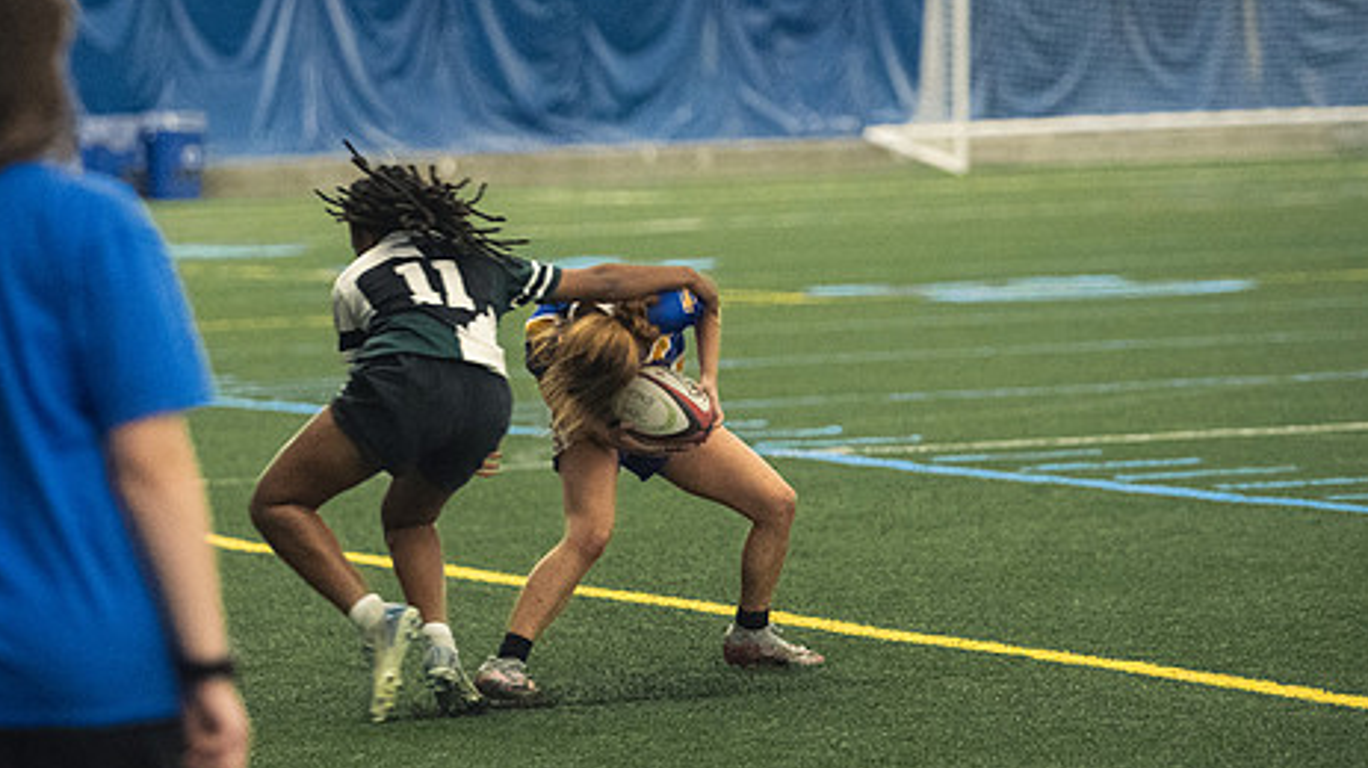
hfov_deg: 8.1
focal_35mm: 265
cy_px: 532
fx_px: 9609
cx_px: 517
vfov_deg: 4.6
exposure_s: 1/500
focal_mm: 135
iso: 9000
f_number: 2.8
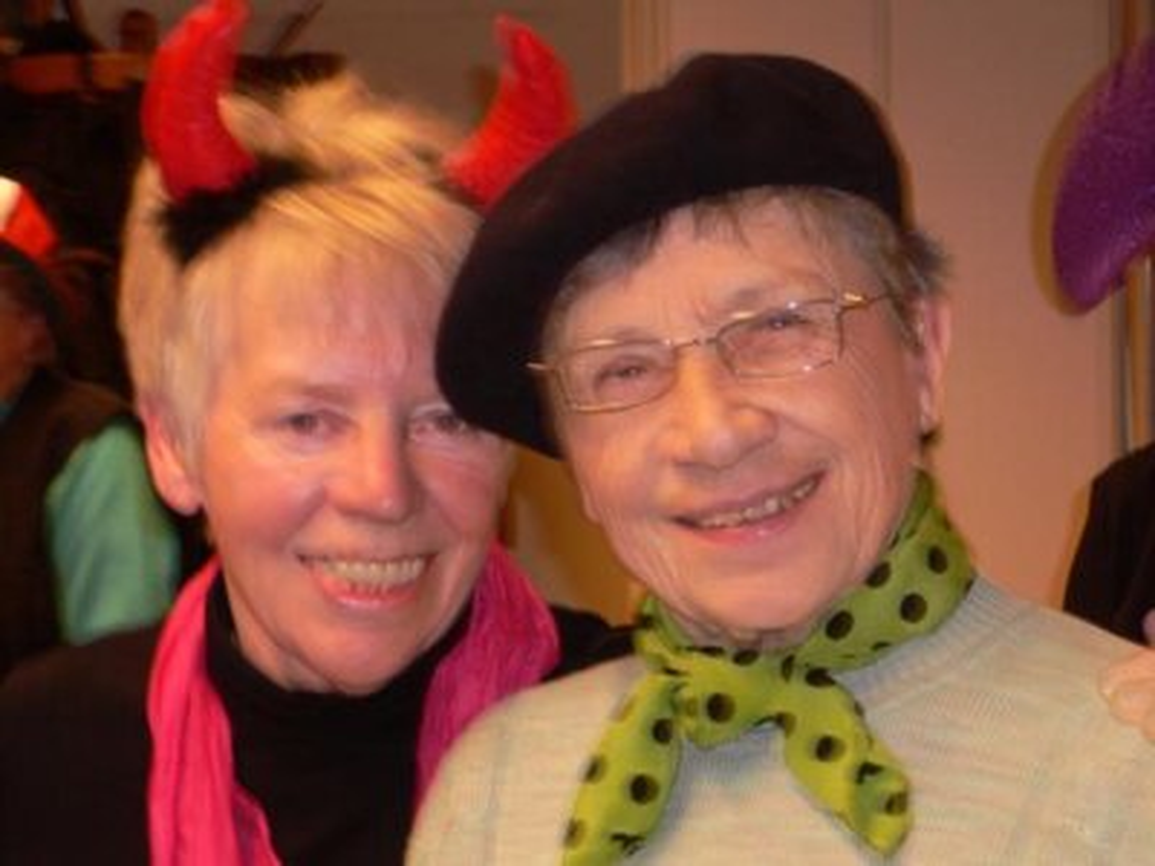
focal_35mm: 97
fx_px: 3237
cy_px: 433
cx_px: 578
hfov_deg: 20.2
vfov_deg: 15.2
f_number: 4.9
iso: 100
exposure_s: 1/8
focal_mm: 16.1
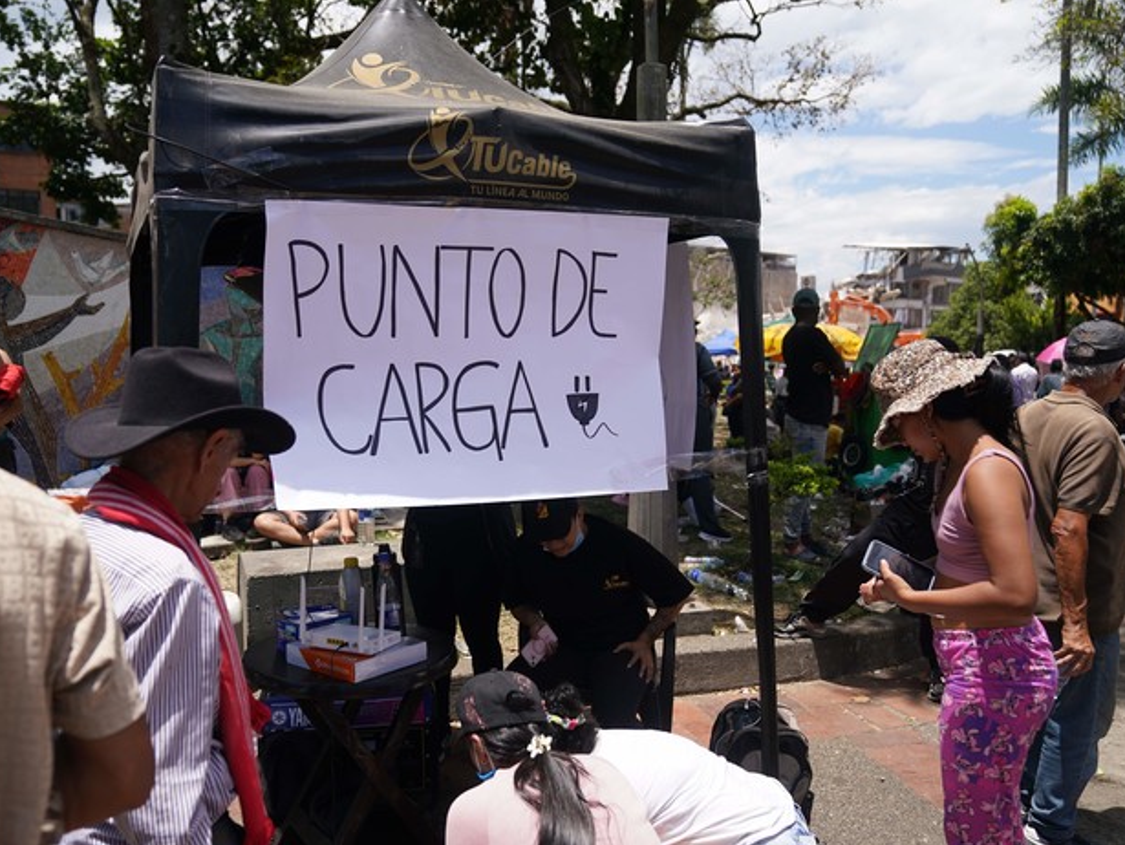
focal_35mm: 27
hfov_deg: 65.2
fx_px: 878
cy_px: 437
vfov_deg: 51.4
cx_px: 520
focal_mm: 24
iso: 160
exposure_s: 1/2500
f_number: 2.8
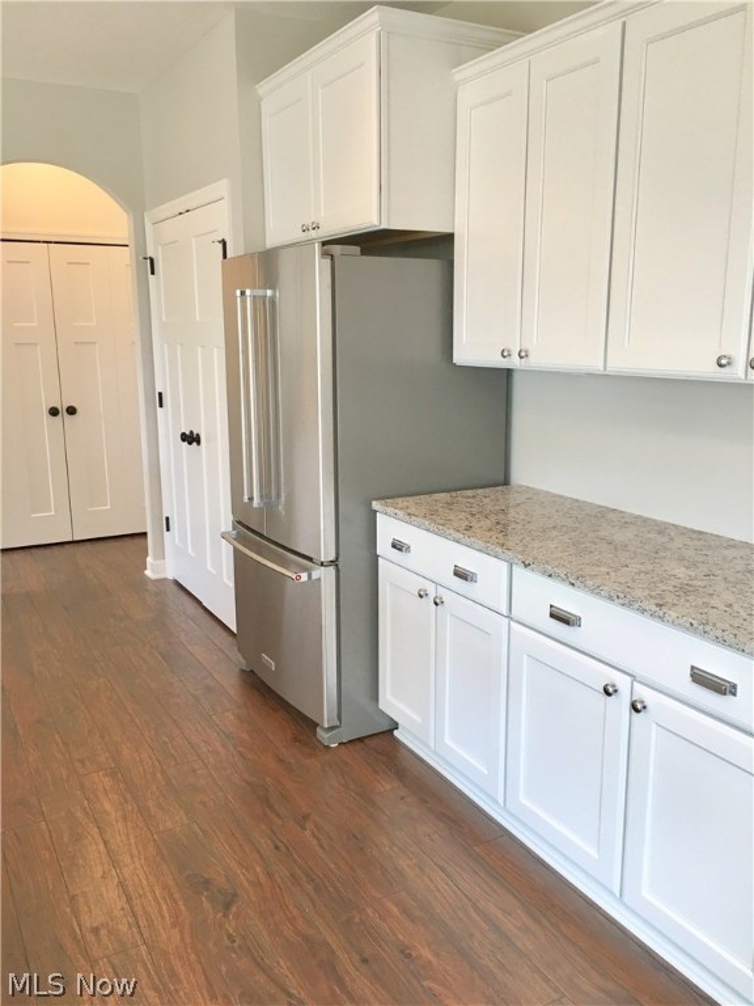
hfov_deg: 48.2
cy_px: 503
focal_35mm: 29
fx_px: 842
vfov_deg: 61.7
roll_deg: +0.5
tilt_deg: -12.7
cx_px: 377
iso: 40
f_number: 2.2
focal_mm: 4.15
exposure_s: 1/30
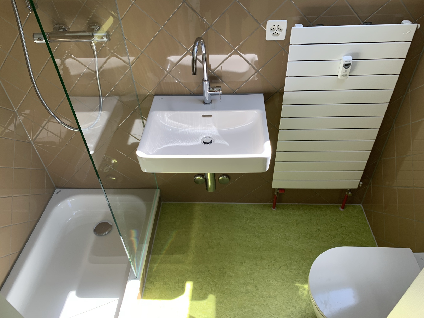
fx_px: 318
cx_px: 212
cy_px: 159
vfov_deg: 53.1
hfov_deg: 67.3
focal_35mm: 26
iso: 25
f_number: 1.8
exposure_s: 1/122
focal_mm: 4.25
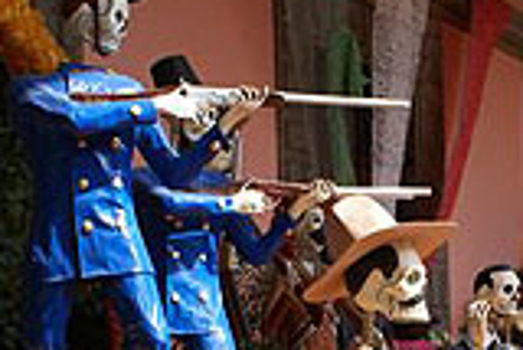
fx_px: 1105
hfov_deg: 25.8
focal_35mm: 76
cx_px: 474
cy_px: 391
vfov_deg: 17.3
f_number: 10
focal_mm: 18
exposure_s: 1/80
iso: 100
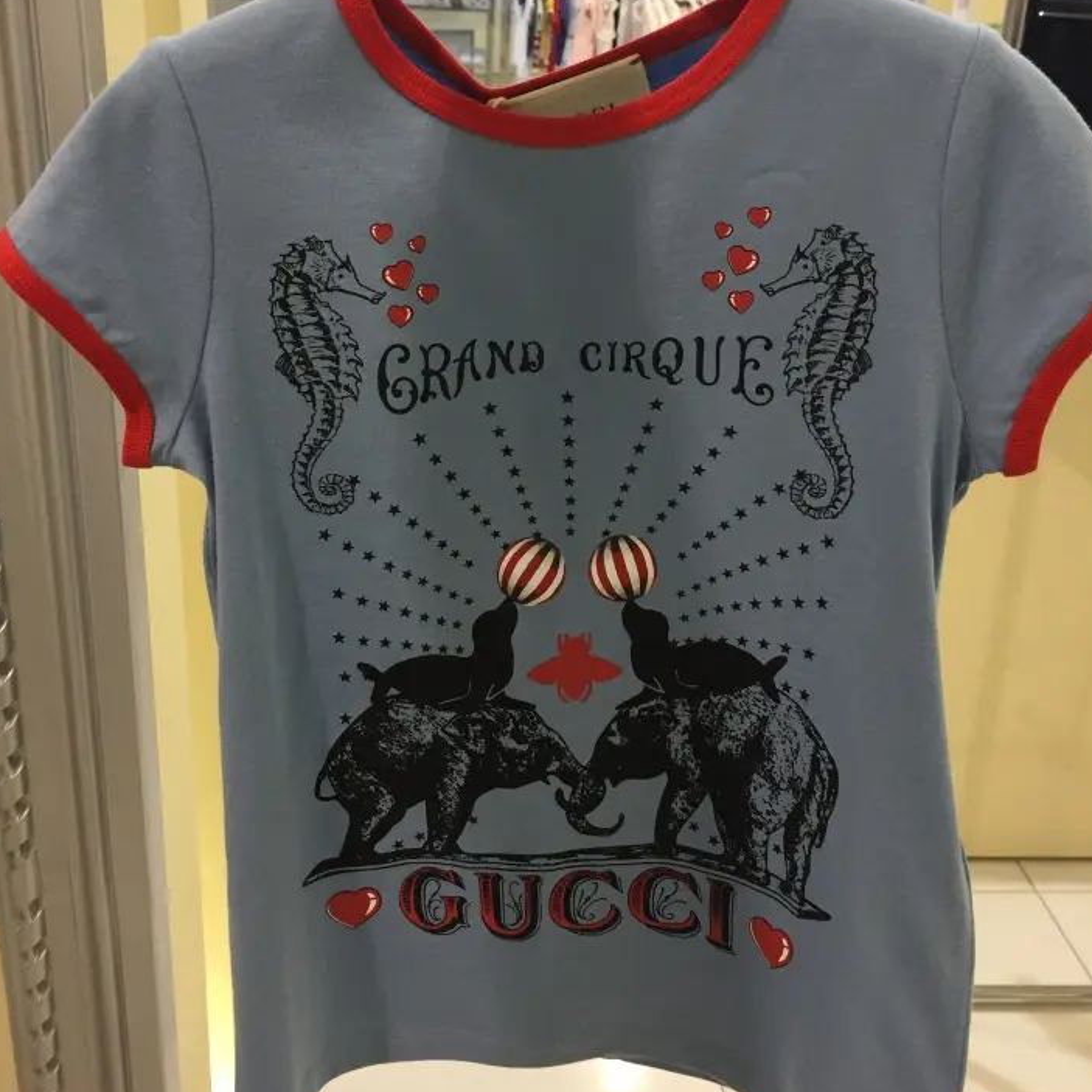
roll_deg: -3.5
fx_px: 1249
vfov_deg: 47.1
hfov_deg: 47.2
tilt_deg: -20.1
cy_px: 463
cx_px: 553
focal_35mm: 35
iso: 80
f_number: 2.2
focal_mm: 4.15
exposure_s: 1/33
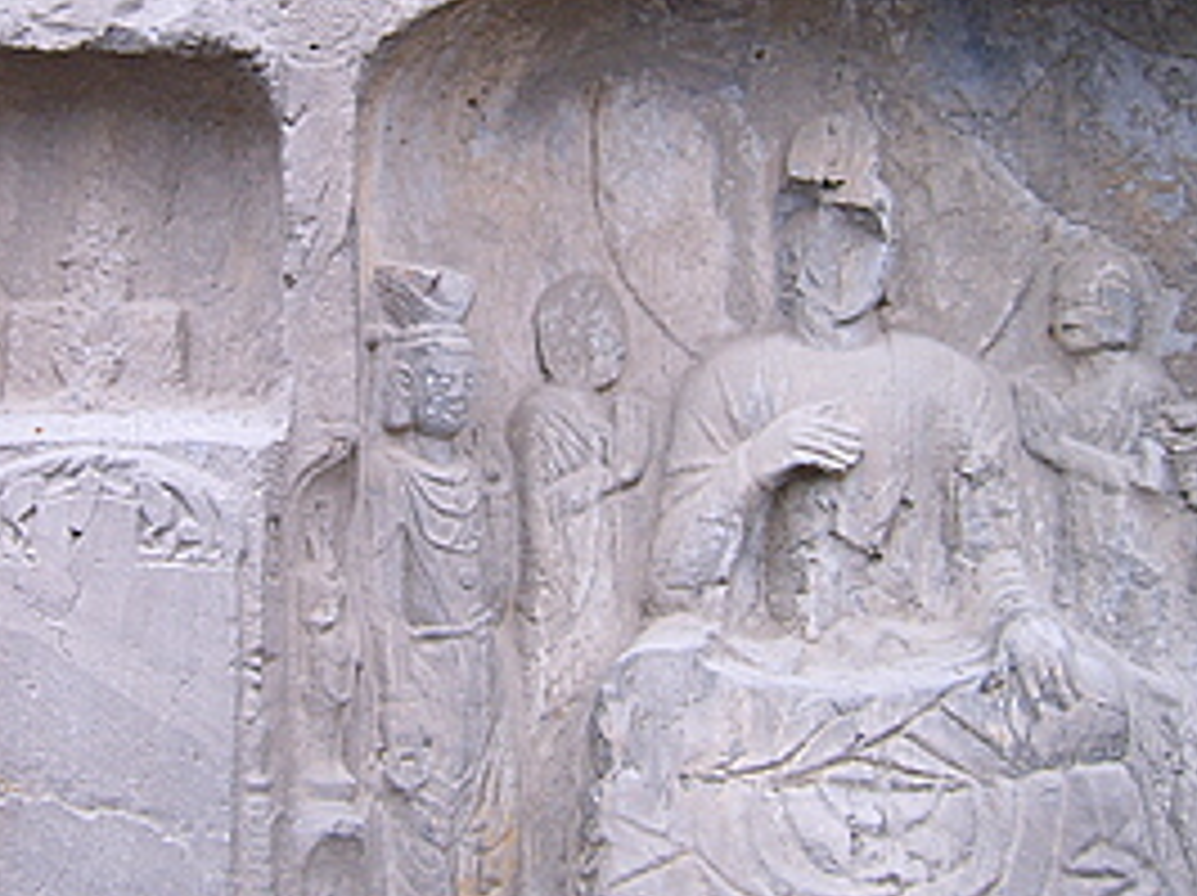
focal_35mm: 58
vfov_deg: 25.0
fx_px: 2004
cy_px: 257
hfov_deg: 33.0
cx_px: 423
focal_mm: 5.8
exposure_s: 1/350
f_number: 2.8
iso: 50
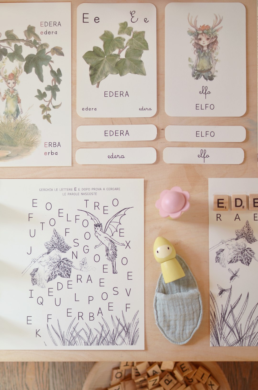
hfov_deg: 25.6
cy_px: 195
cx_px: 129
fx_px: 567
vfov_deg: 37.9
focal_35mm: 52
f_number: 1.8
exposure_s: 1/100
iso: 160
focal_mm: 35
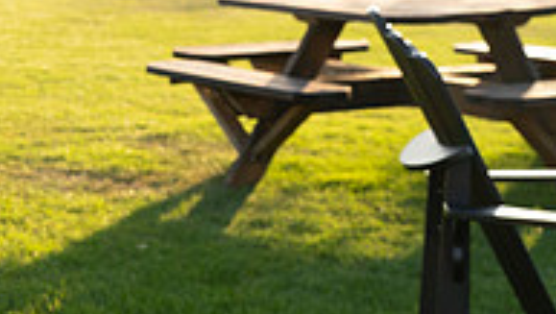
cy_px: -1
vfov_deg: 10.9
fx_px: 1623
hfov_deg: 17.6
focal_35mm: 110
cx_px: -251
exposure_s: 1/250
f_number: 5
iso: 320
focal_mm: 35
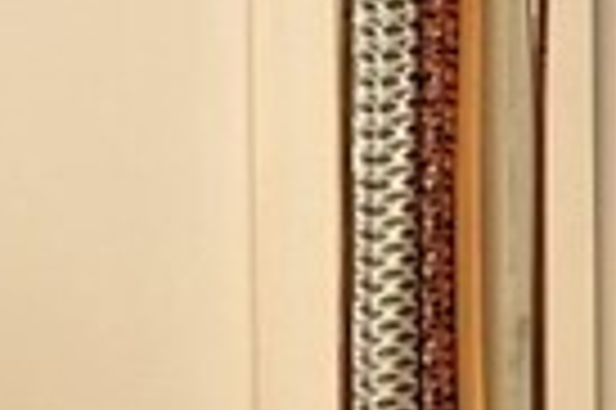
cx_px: 1066
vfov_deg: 11.5
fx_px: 2034
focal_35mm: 119
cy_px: 259
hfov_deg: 15.2
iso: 400
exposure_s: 1/60
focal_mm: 10
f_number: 18
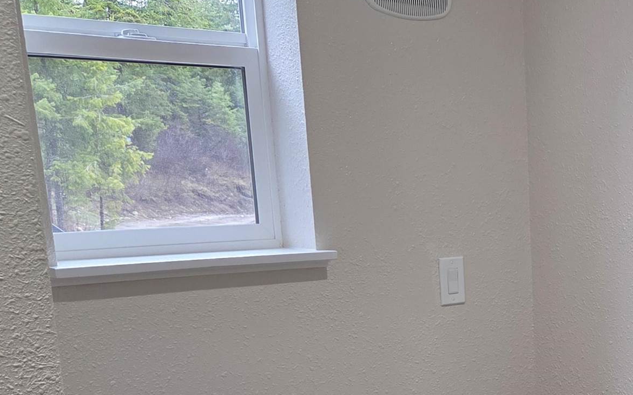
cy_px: 443
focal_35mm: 64
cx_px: 661
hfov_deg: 29.5
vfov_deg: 19.4
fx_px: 1104
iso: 200
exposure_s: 1/120
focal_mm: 5.4
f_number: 1.8
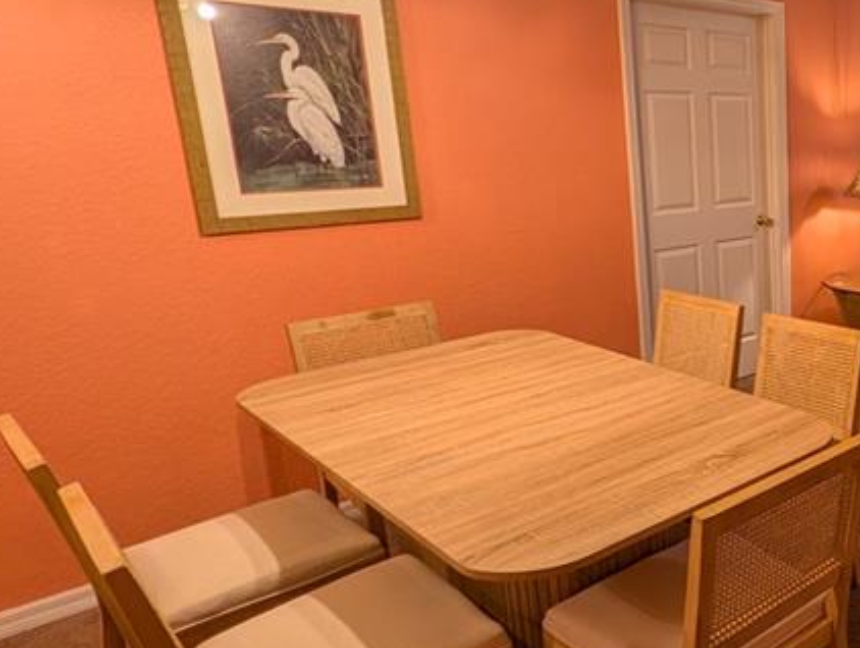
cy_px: 314
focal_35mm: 29
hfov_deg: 49.1
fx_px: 722
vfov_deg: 48.4
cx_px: 878
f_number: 1.7
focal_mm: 2.02
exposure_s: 1/40
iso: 60
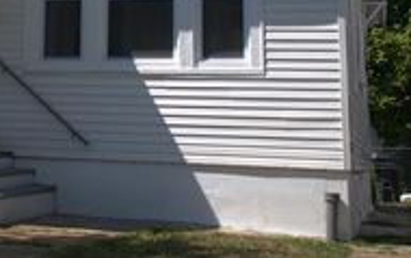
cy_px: -64
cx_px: 2
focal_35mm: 67
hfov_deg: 28.7
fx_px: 751
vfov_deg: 18.3
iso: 64
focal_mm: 25
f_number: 2.8
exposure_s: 1/1000
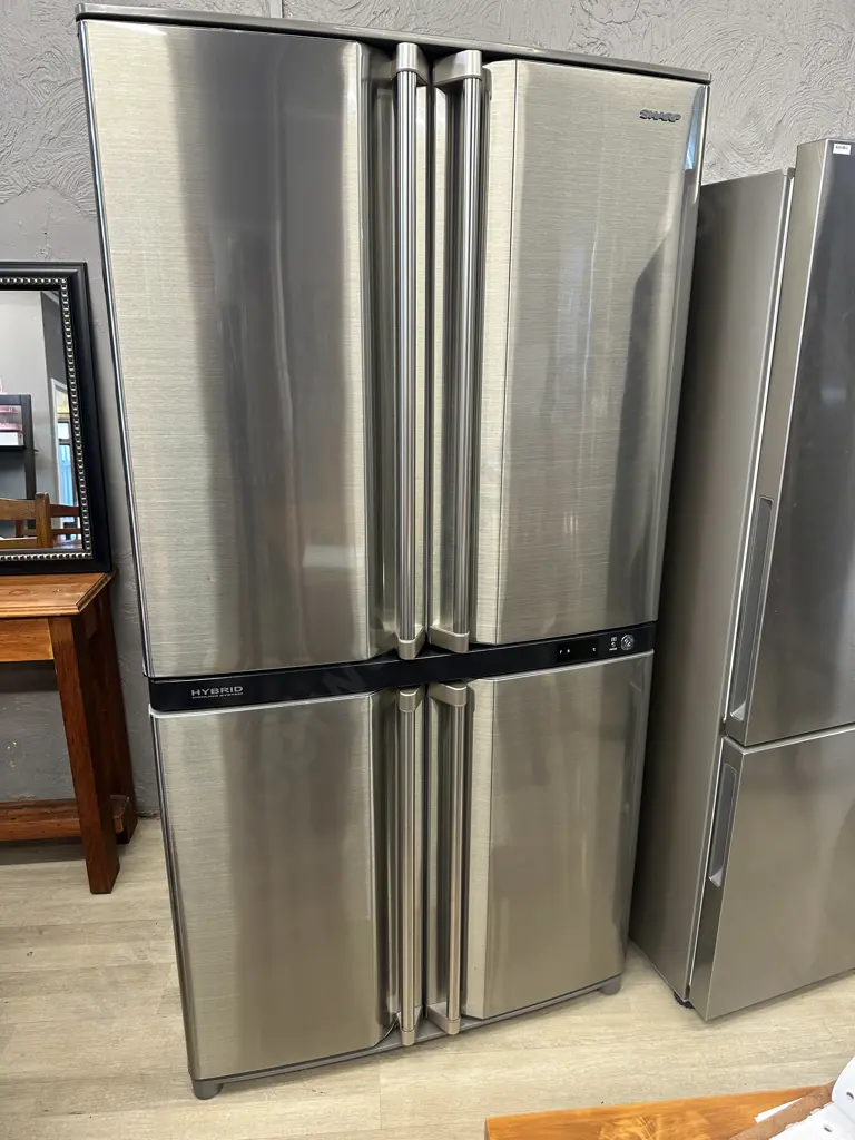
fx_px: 790
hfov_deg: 56.8
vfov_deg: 71.6
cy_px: 570
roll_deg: -0.4
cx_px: 428
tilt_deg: -17.1
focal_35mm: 24
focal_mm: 6.86
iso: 160
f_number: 1.78
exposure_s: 1/50
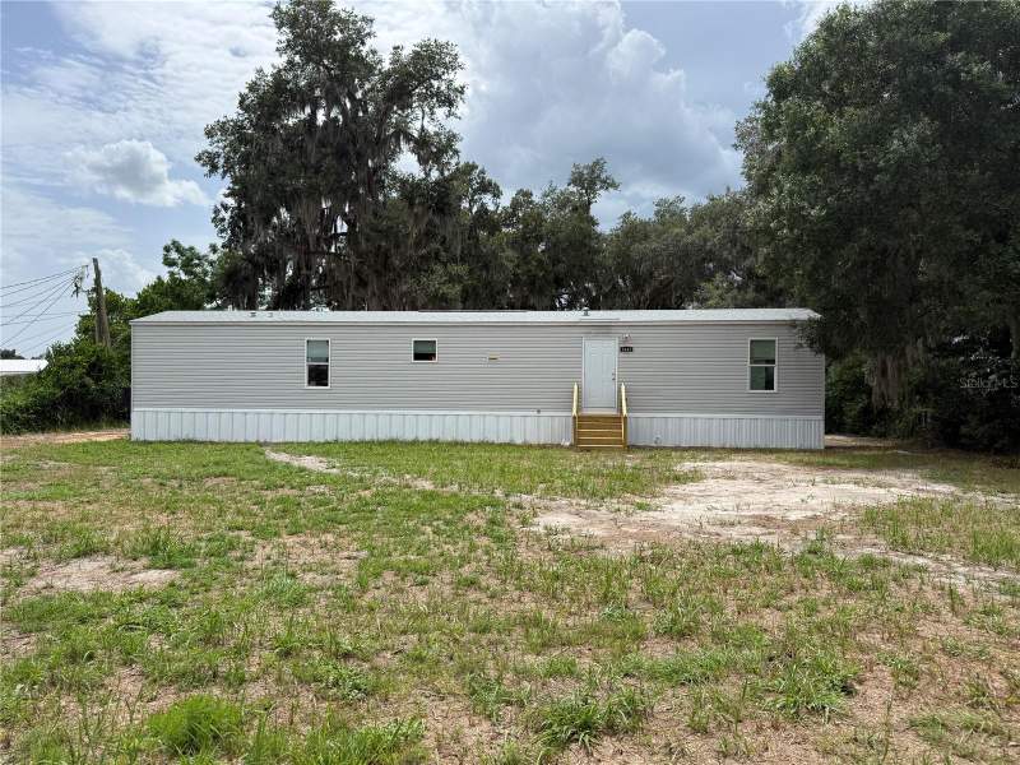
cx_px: 510
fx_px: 707
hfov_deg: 71.6
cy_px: 382
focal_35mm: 24
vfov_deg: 56.8
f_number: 1.78
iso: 80
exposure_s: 1/4975
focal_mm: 6.76
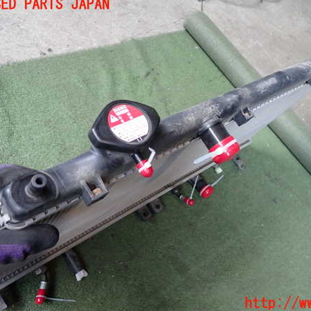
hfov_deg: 45.7
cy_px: 154
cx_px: 193
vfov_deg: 46.0
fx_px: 366
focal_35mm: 36
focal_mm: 5.4
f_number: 2.3
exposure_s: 1/100
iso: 200
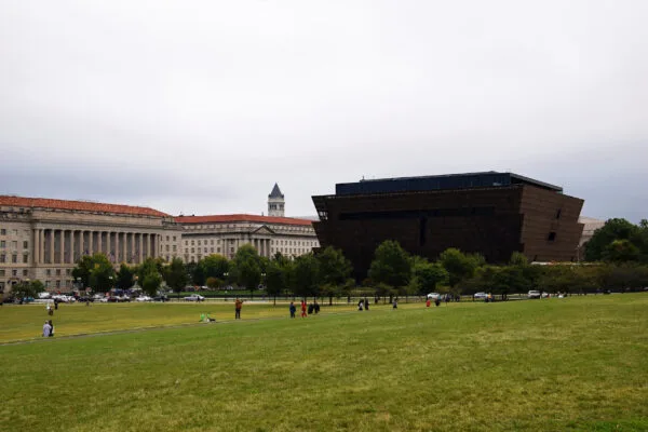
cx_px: 324
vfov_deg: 28.9
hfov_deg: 42.3
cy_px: 216
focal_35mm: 46
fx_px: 837
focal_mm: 31
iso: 250
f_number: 8
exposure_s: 1/250
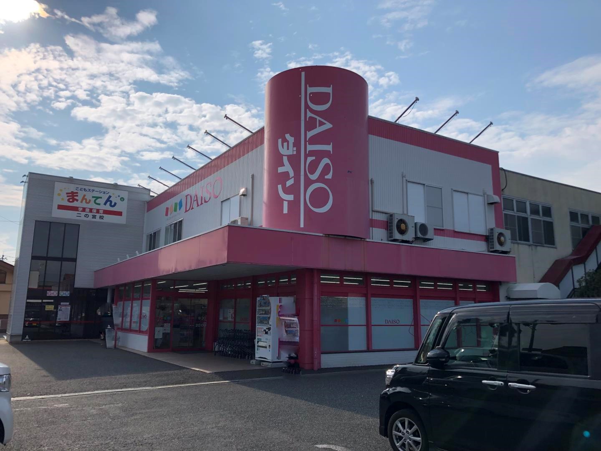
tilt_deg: +11.5
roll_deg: +1.1
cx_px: 300
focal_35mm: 28
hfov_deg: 63.4
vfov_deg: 49.7
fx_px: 486
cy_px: 226
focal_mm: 3.99
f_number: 1.8
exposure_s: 1/4000
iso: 20
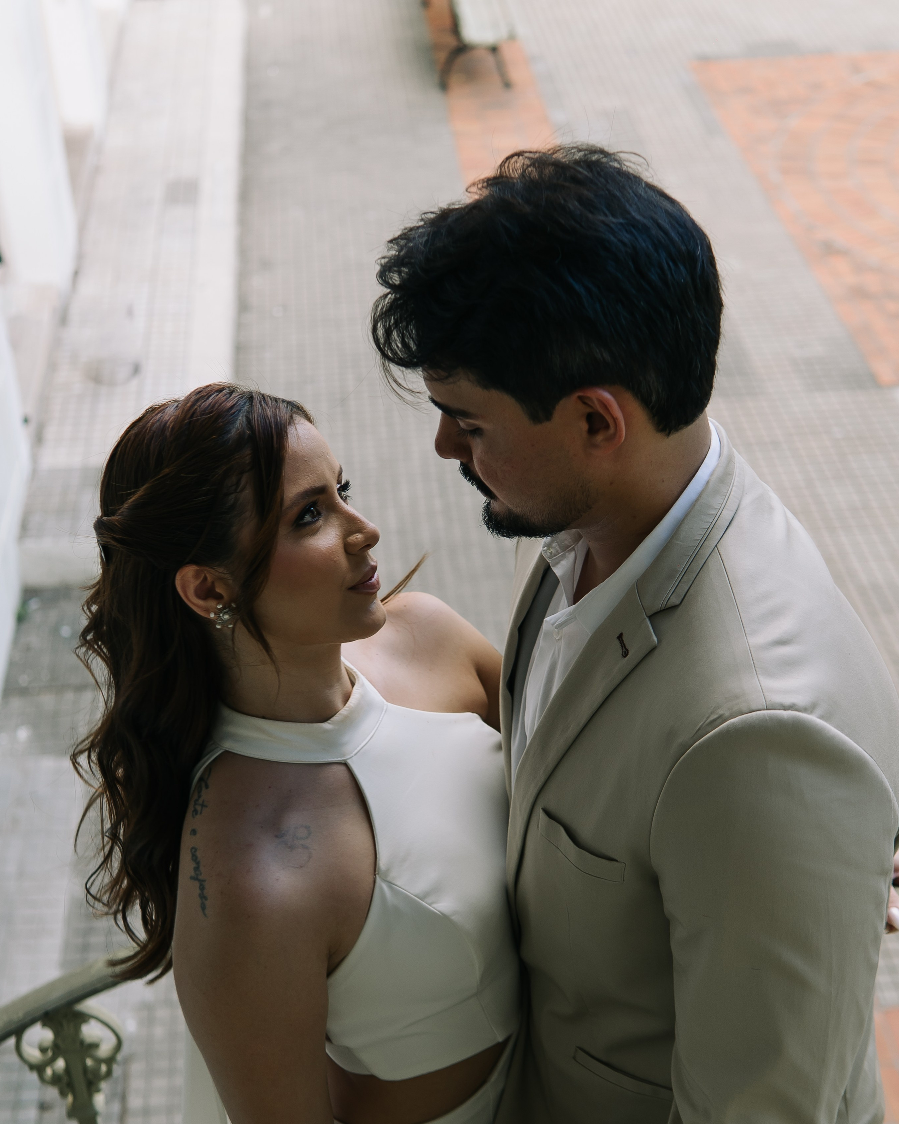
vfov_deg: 36.6
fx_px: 1696
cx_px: 450
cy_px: 588
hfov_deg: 29.7
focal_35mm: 51
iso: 100
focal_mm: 30
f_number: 2.8
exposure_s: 1/125
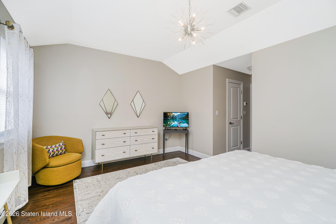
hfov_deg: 96.7
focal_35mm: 16
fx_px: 149
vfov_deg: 73.8
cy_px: 112
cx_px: 168
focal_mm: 16
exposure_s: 1/40
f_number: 4.5
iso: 50
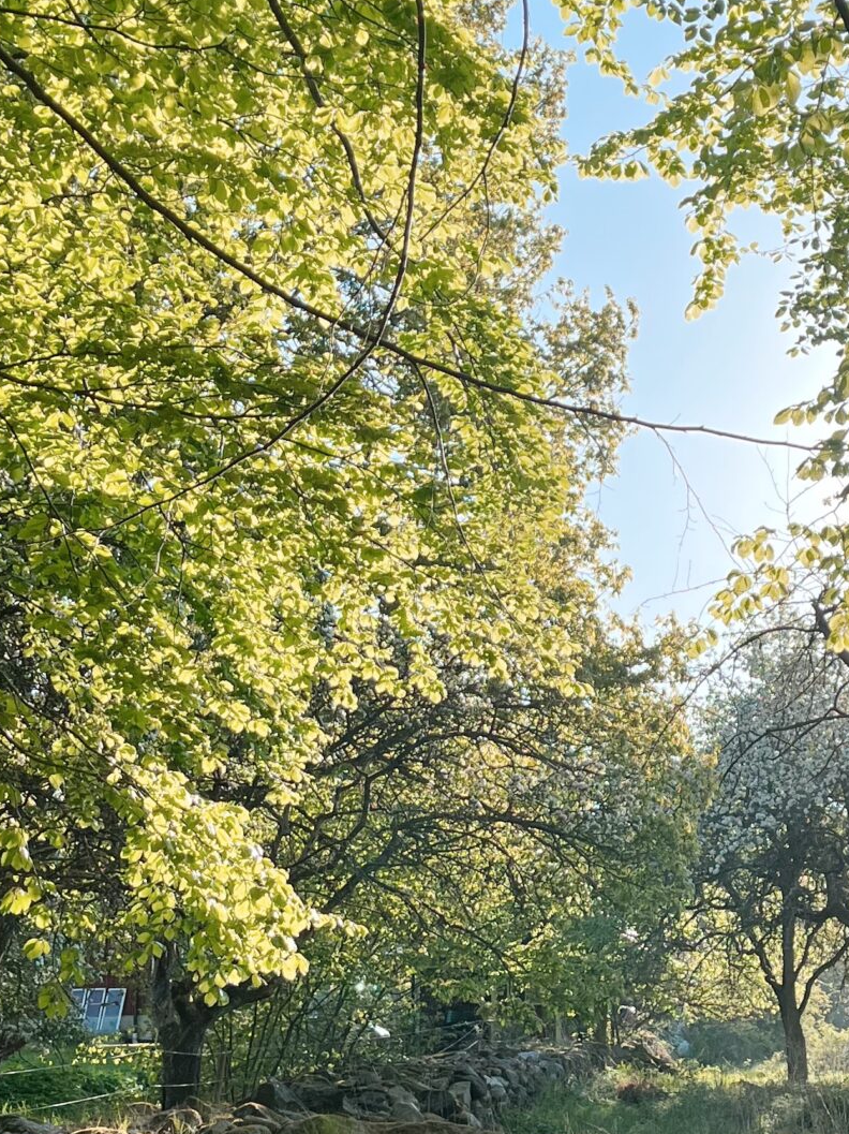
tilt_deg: +13.4
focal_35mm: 63
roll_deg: +1.3
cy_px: 696
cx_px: 689
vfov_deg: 30.6
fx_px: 2061
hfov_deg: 22.9
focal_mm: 5.1
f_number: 1.6
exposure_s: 1/1923
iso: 50
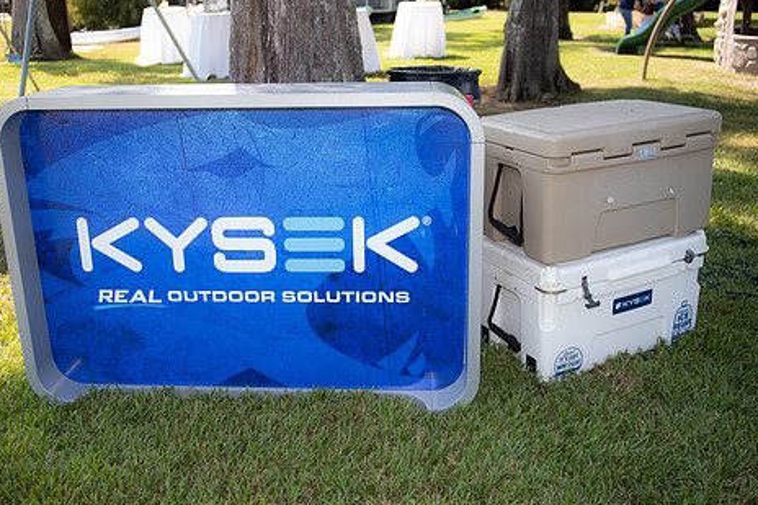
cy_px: 201
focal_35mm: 35
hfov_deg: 54.4
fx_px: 737
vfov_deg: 37.7
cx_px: 348
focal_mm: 28
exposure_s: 1/250
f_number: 3.2
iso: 100
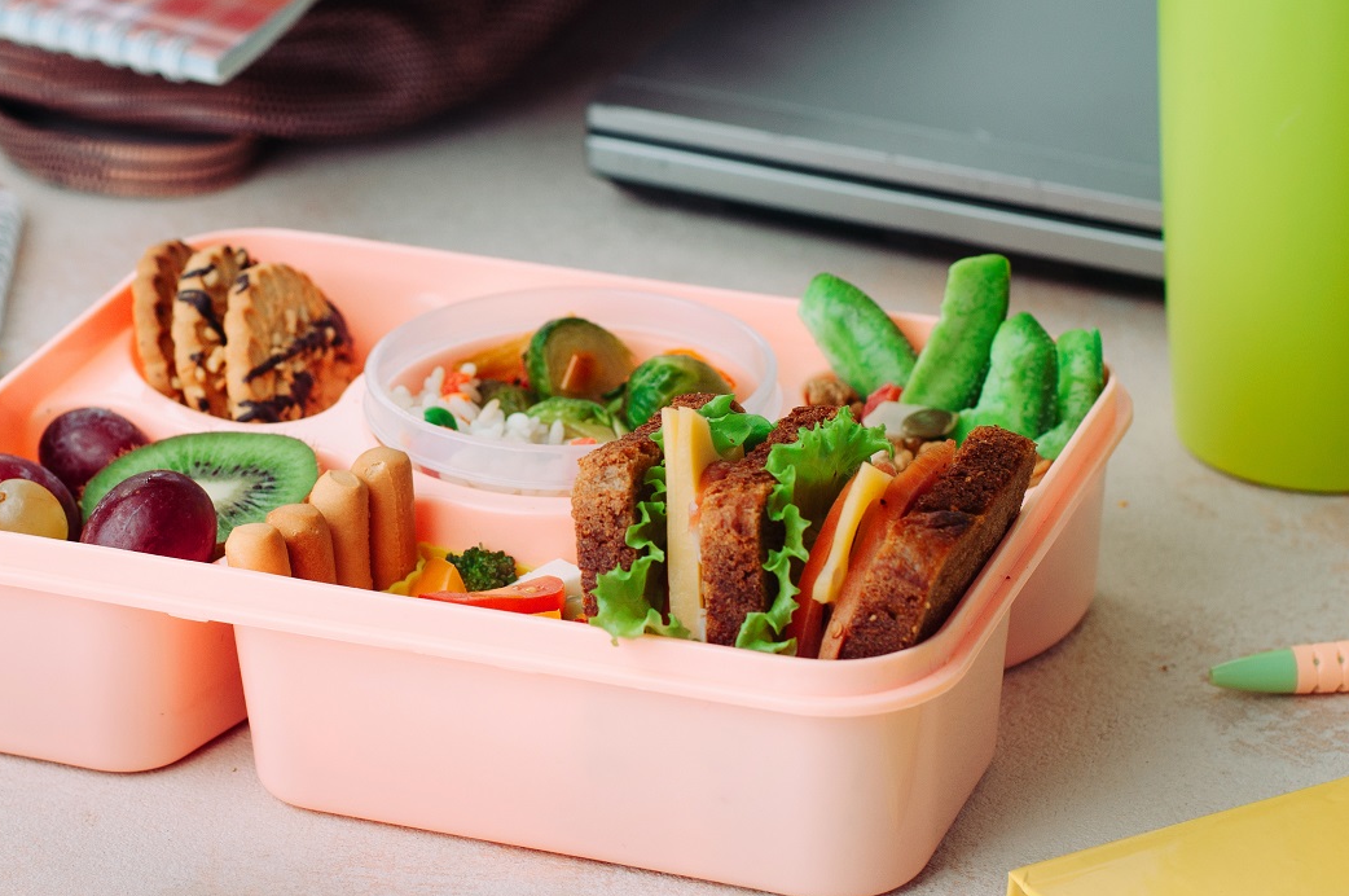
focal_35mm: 108
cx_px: 470
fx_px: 4042
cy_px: 386
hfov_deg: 18.9
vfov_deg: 12.6
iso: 100
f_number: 5
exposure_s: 1/160
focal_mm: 50
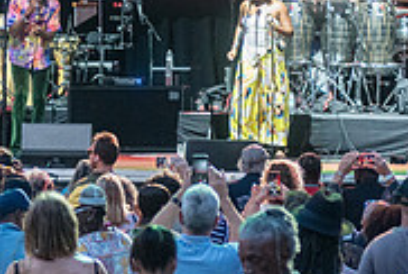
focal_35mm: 257
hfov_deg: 8.0
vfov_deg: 5.4
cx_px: 20
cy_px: 55
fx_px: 2917
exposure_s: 1/640
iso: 3200
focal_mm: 80
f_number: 3.2
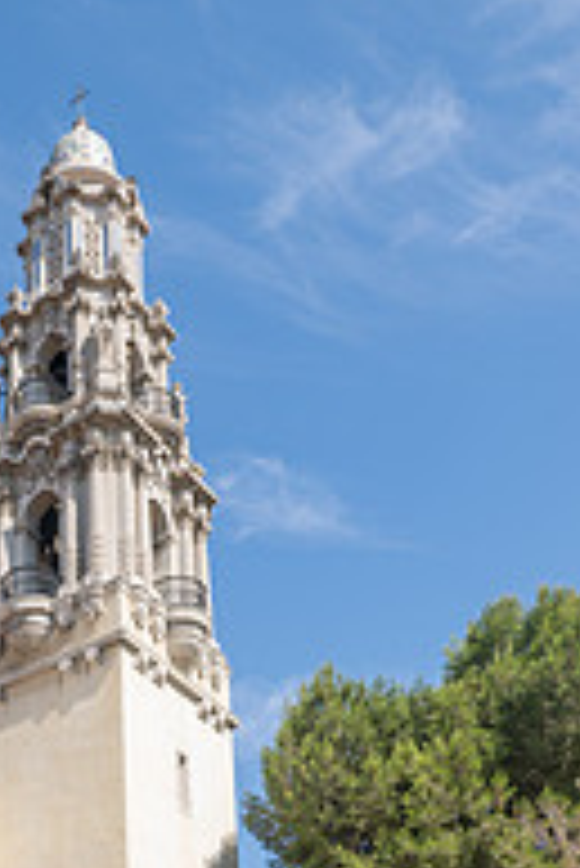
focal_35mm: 56
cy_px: 1003
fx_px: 1351
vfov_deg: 30.9
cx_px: 9
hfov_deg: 23.3
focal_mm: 24
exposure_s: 1/160
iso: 200
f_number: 10
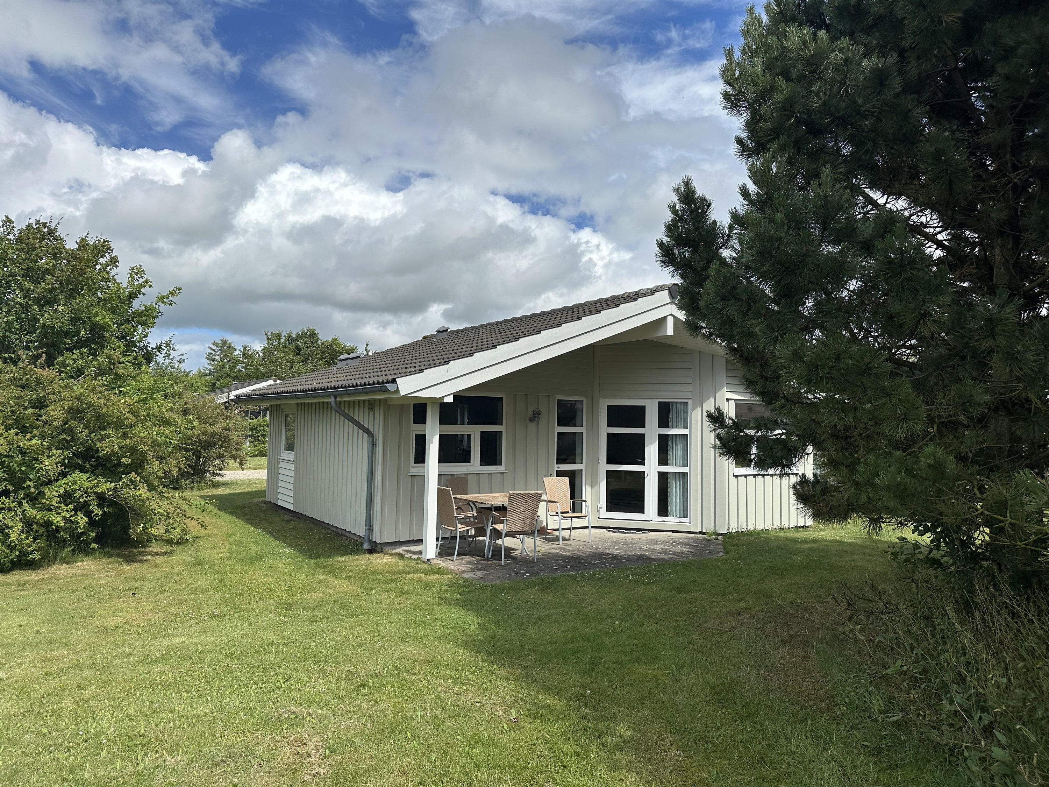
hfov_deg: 71.6
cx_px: 524
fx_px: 727
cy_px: 394
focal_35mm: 24
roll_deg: -1.1
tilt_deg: +2.3
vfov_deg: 56.8
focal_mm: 6.86
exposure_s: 1/6623
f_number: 1.78
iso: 80
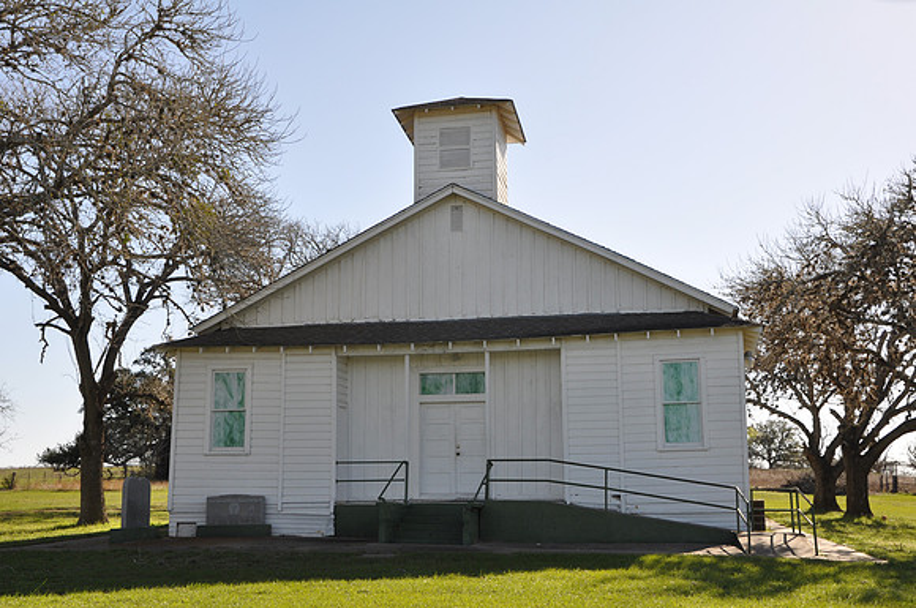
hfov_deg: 41.2
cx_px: 458
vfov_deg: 28.0
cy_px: 304
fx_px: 1220
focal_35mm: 48
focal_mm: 32
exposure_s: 1/125
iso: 200
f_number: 11
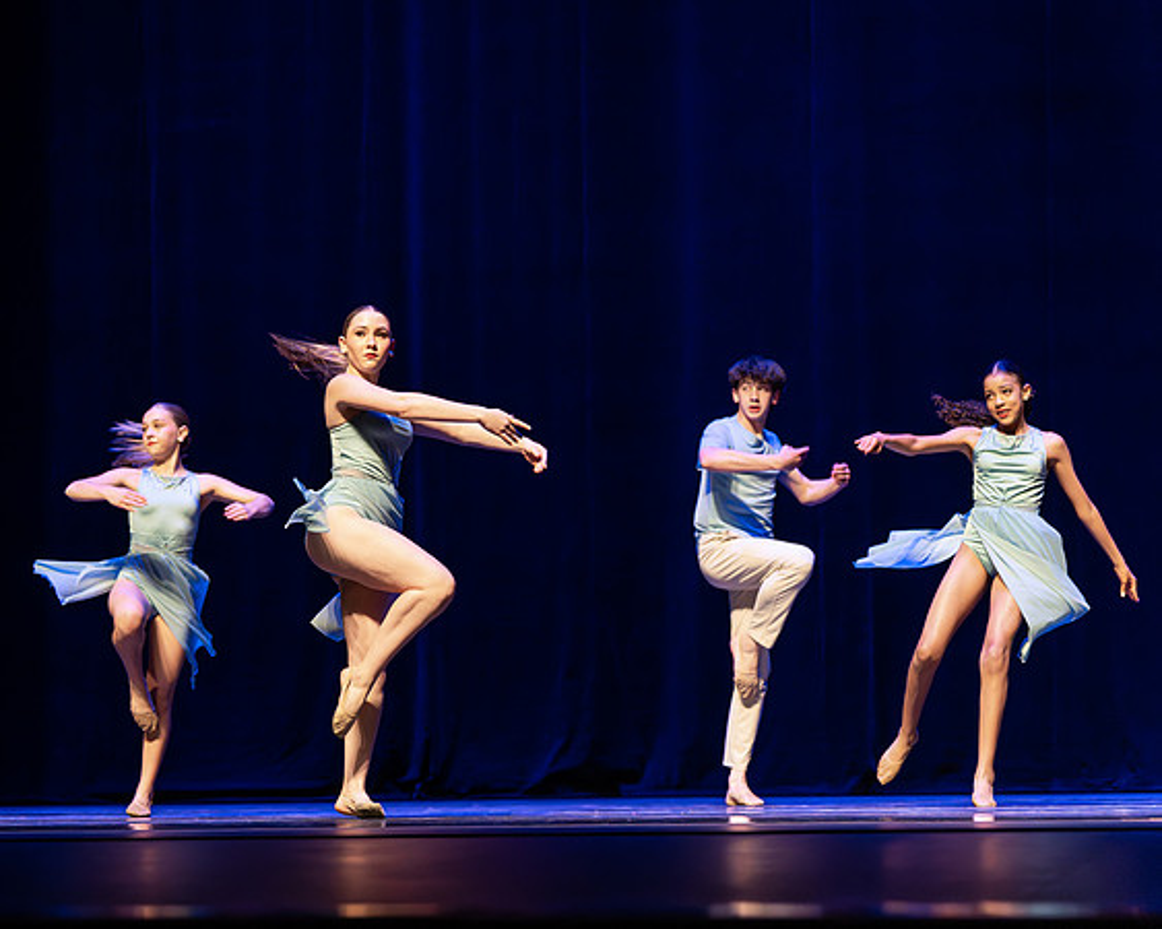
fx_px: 3642
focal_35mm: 106
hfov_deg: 18.1
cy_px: 416
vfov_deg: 14.5
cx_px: 379
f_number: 2.8
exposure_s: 1/640
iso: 3200
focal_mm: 83
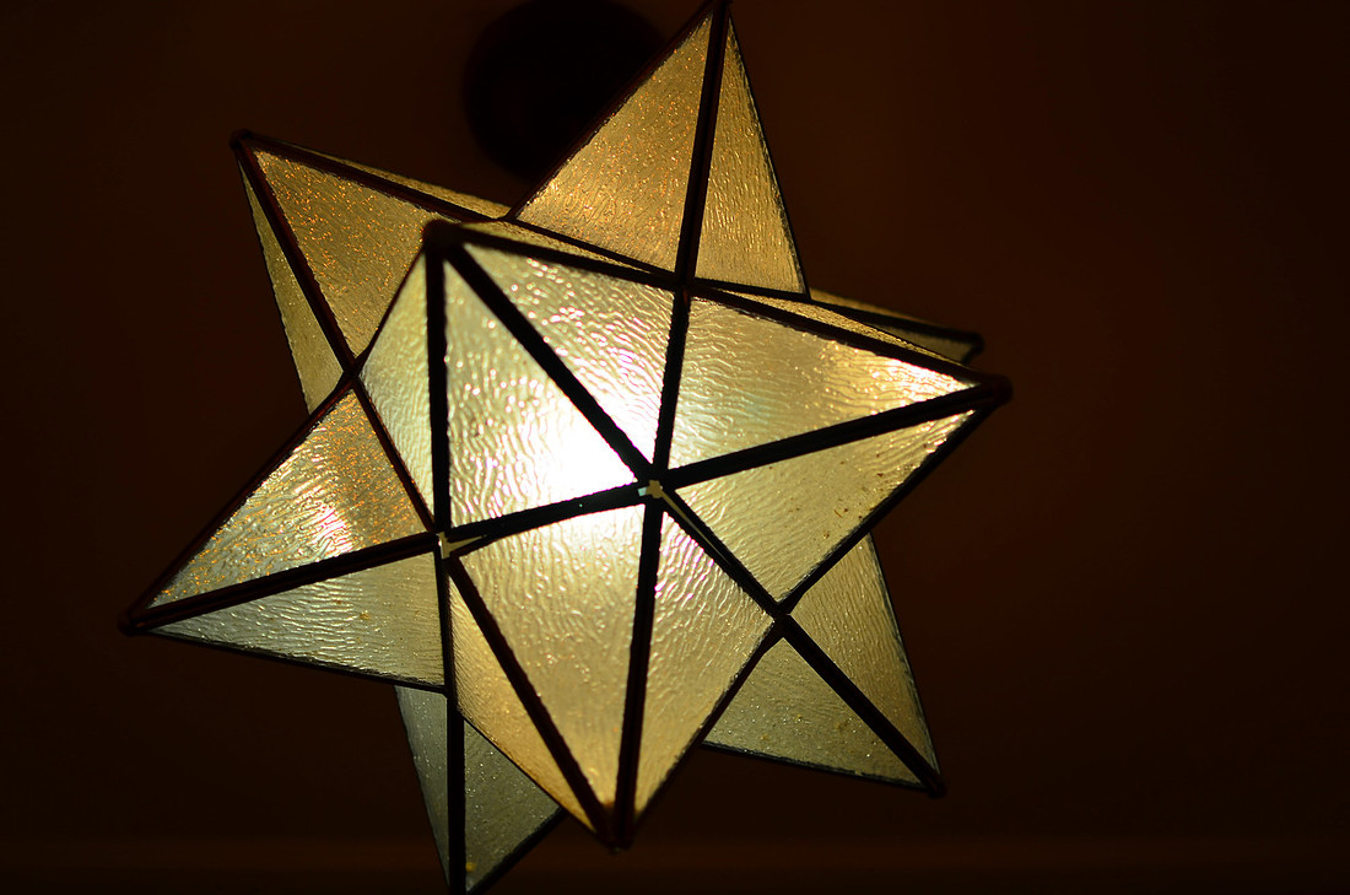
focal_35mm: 52
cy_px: 448
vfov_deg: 25.6
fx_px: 1965
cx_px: 675
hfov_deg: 37.9
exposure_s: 1/30
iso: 100
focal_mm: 35
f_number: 2
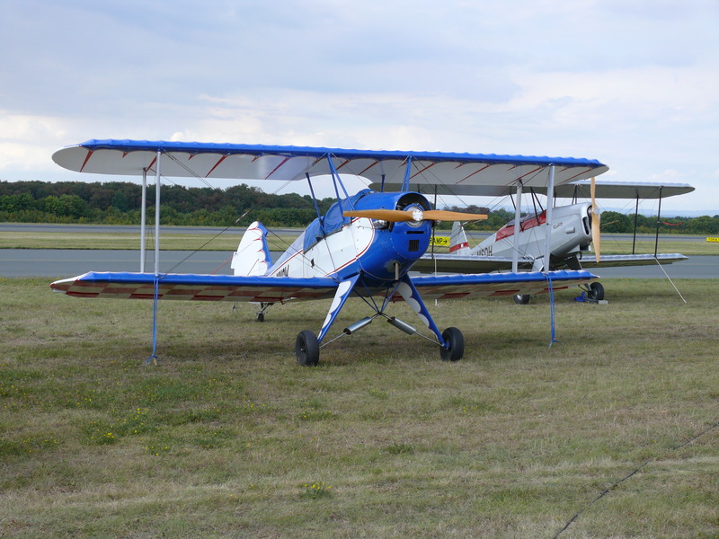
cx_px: 360
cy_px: 270
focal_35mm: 54
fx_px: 1122
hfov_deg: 35.5
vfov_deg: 27.0
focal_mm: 11.5
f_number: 3.6
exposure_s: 1/640
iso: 100
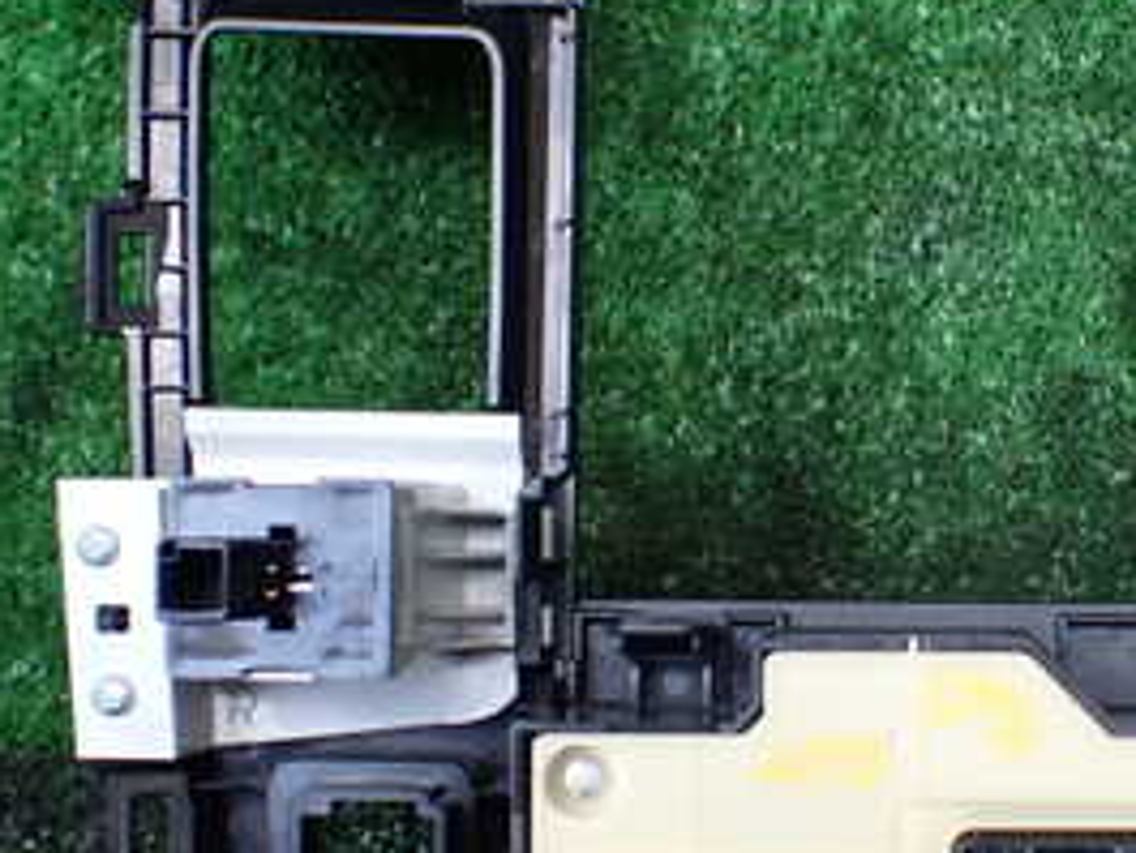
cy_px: 527
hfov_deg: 28.1
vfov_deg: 21.6
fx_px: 2233
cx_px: 857
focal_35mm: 68
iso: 125
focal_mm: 5.4
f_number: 2.3
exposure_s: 1/125
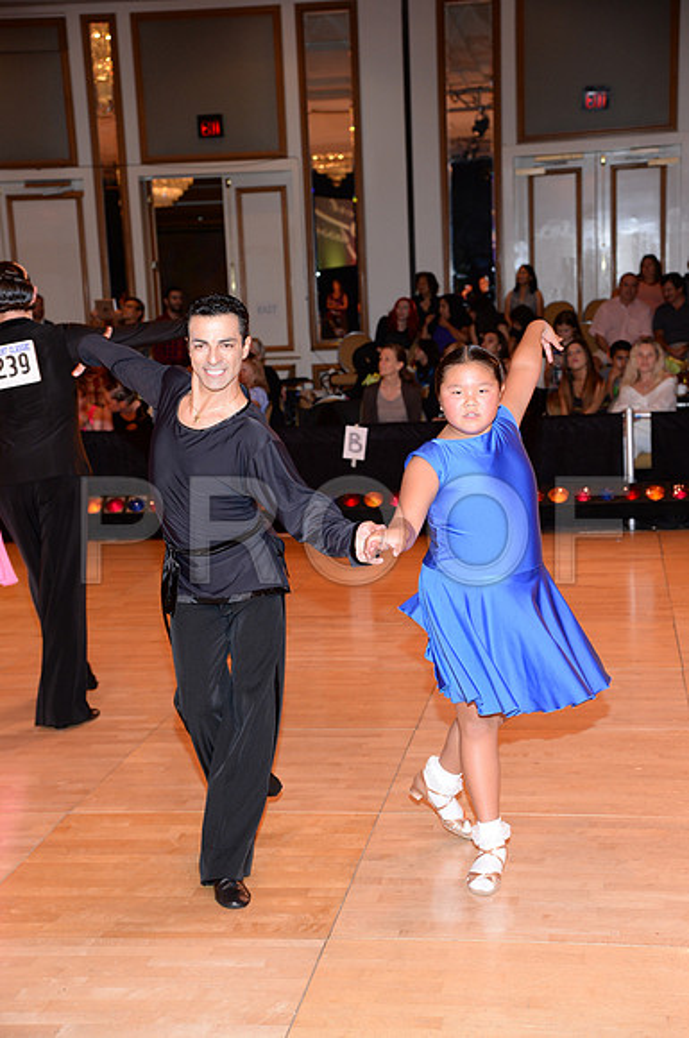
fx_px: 1670
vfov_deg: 34.5
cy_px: 519
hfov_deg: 23.3
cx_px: 344
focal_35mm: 58
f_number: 5
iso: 1250
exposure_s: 1/200
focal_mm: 58
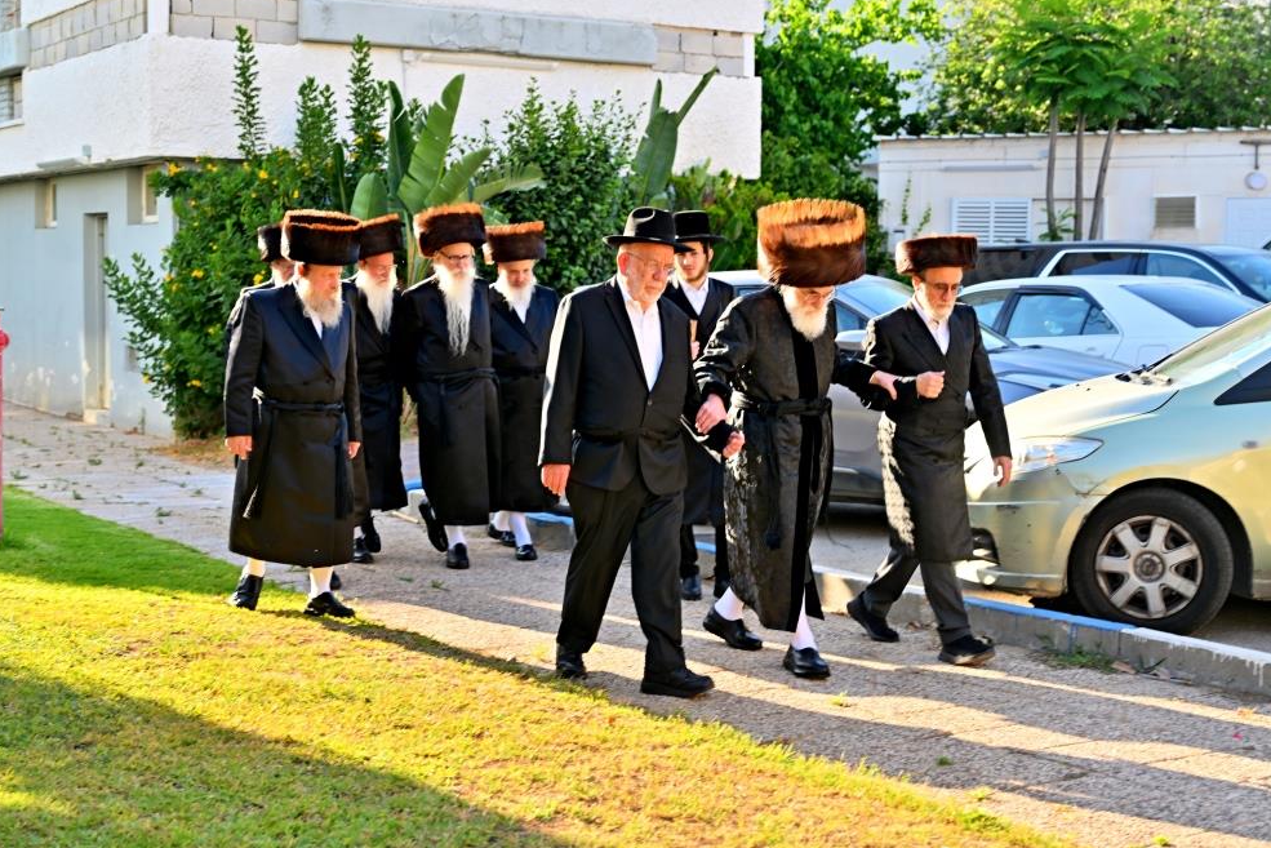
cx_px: 613
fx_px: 1836
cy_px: 411
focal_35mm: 52
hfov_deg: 38.2
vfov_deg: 26.0
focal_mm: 50
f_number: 4
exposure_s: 1/200
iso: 64
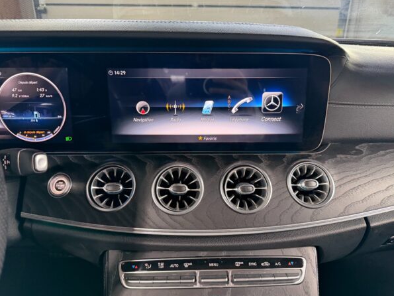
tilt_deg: -21.9
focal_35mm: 25
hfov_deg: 69.4
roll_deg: +0.0
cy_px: 146
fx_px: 284
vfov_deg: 54.9
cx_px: 205
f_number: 1.78
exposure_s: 1/60
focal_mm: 6.76
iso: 500
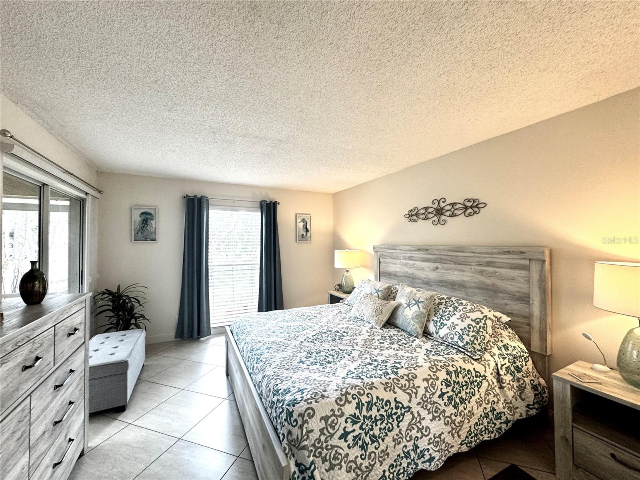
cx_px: 320
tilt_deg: +0.8
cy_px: 240
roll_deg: +0.2
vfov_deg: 85.7
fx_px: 259
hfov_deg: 102.1
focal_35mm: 14
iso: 125
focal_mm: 2.22
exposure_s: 1/120
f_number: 2.2
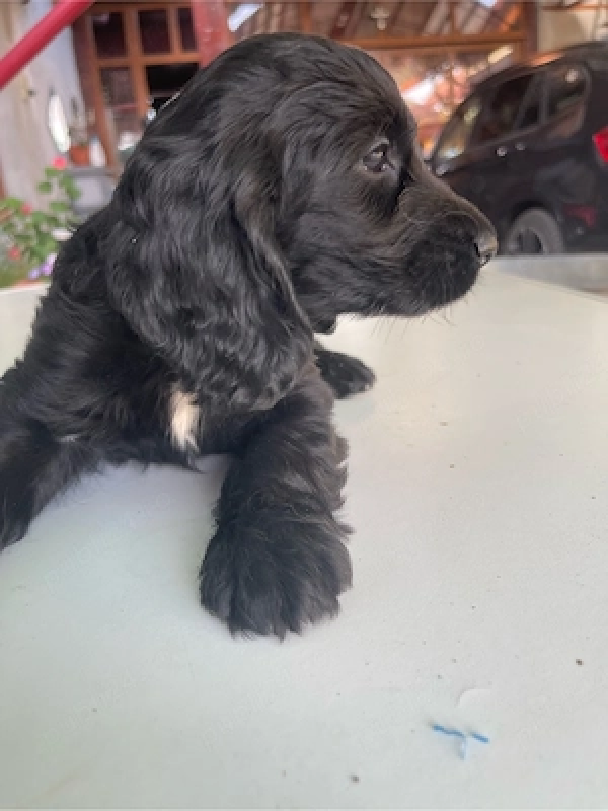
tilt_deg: -17.9
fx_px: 585
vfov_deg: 69.4
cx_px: 304
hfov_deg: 54.9
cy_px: 406
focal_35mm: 25
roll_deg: +6.1
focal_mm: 5.1
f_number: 1.6
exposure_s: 1/121
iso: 80
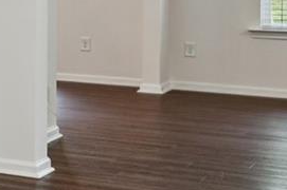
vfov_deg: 10.7
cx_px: -506
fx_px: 1000
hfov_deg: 11.6
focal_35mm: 126
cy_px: -25
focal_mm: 16.6
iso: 100
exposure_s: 1/2
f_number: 13
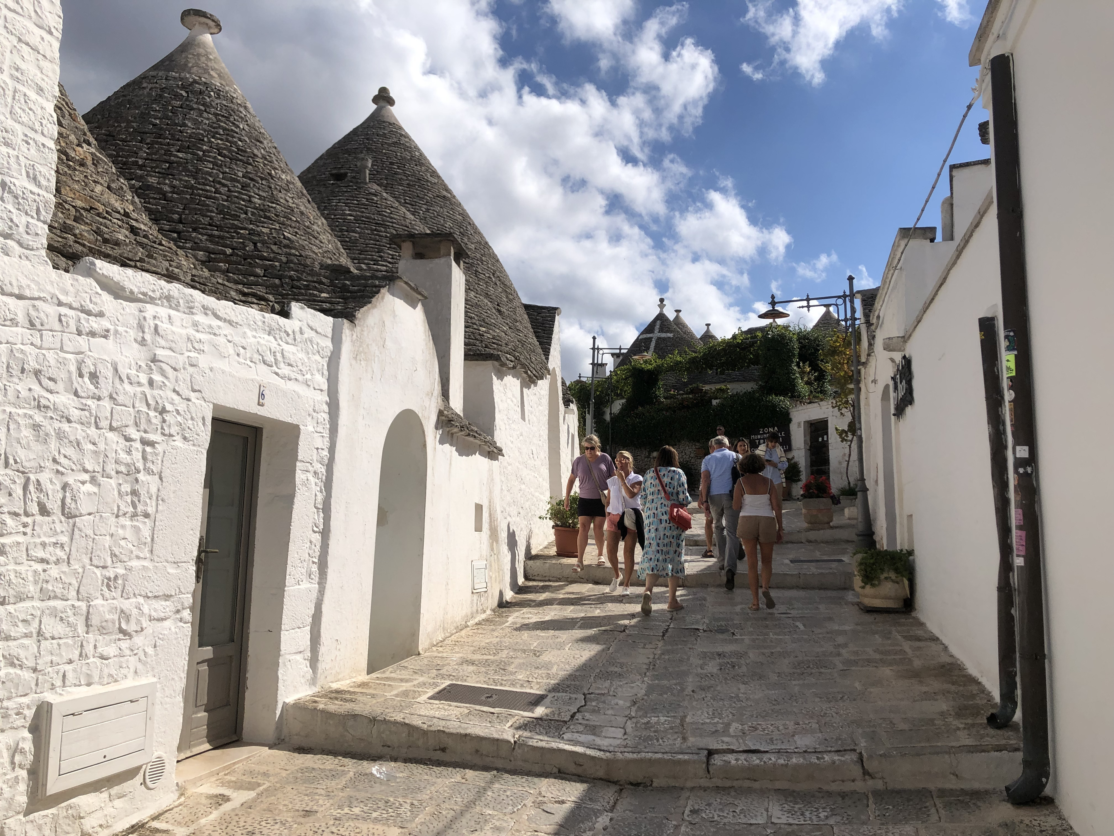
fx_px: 901
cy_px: 418
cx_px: 557
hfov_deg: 63.4
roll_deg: -0.3
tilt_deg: +7.9
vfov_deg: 49.7
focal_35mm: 28
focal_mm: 4
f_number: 1.8
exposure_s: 1/5348
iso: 20
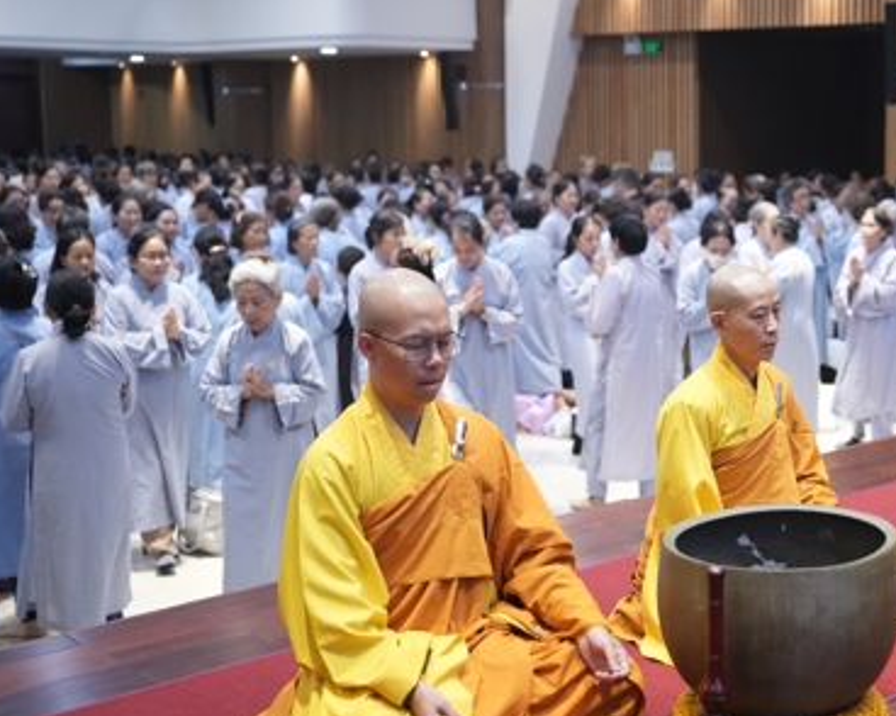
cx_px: 769
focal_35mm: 58
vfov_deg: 26.2
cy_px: 325
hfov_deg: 31.3
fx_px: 1537
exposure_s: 1/500
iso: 5000
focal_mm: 35
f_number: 2
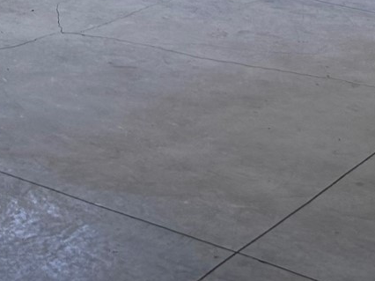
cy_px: -378
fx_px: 1353
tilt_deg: -0.1
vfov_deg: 10.4
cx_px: -41
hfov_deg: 15.3
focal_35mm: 125
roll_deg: +0.1
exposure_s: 1/156
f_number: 1.5
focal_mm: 5.7
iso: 64
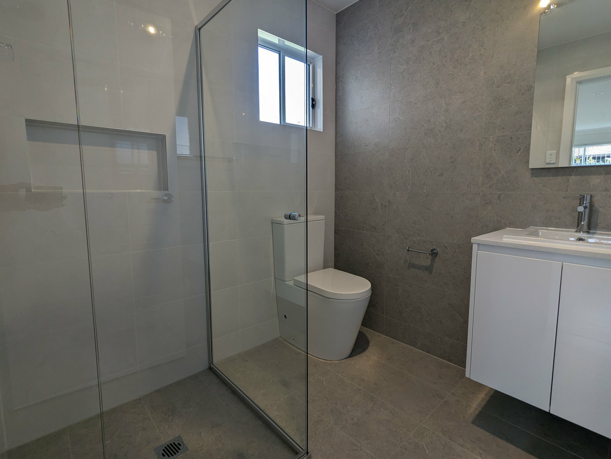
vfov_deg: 74.7
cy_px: 225
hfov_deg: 91.0
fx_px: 300
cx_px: 313
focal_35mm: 17
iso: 46
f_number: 2.2
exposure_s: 1/50
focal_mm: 2.35
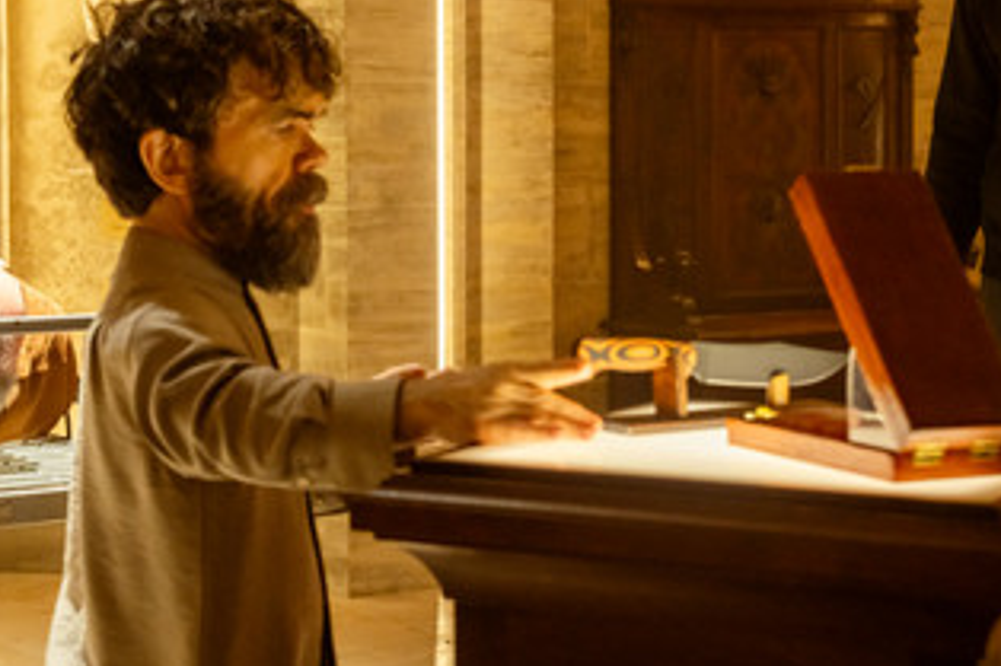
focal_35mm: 94
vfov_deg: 14.5
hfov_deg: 21.7
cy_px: 196
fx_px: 2612
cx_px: 507
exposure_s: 1/100
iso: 2000
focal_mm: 59
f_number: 5
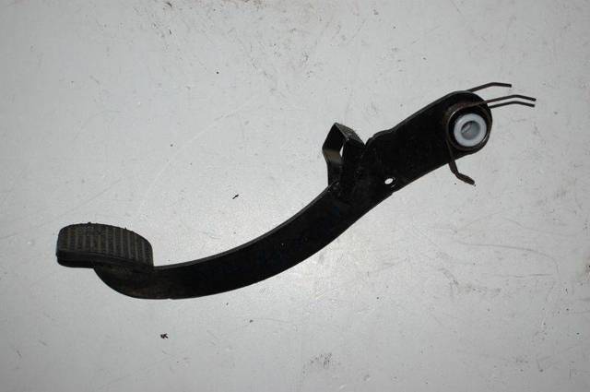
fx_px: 1080
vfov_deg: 20.6
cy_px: 196
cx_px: 295
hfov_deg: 30.5
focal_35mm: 66
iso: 400
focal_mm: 44
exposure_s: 1/60
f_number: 5.3
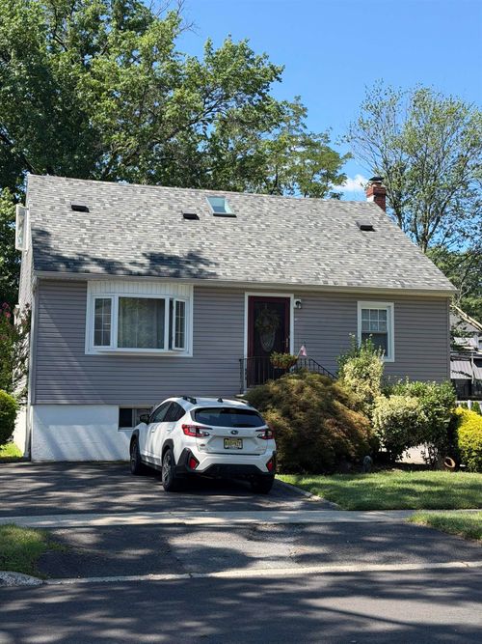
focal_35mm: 48
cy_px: 322
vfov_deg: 39.7
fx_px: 891
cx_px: 241
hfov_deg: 30.3
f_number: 1.78
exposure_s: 1/1883
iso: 64
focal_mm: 6.76
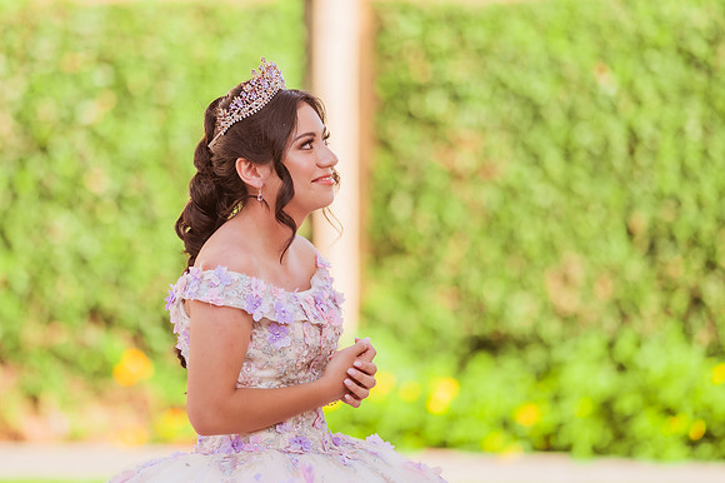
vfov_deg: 8.4
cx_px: 292
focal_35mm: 163
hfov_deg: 12.6
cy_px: 196
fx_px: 3276
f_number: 1.8
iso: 125
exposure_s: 1/2000
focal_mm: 135
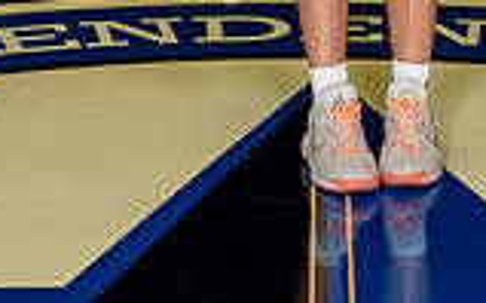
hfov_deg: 13.9
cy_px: -364
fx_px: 1985
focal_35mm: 150
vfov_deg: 8.2
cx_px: 367
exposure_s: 1/200
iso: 800
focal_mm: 52
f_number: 7.1
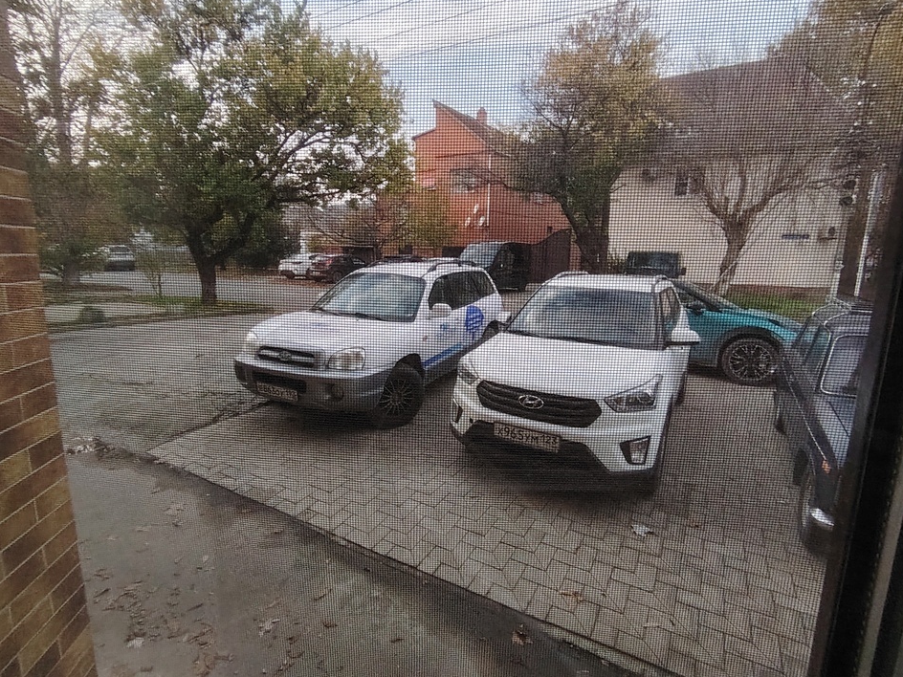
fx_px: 470
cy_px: 322
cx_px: 446
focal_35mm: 18
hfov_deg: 87.7
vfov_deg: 71.6
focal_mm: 1.42
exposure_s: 1/164
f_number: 2.2
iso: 100
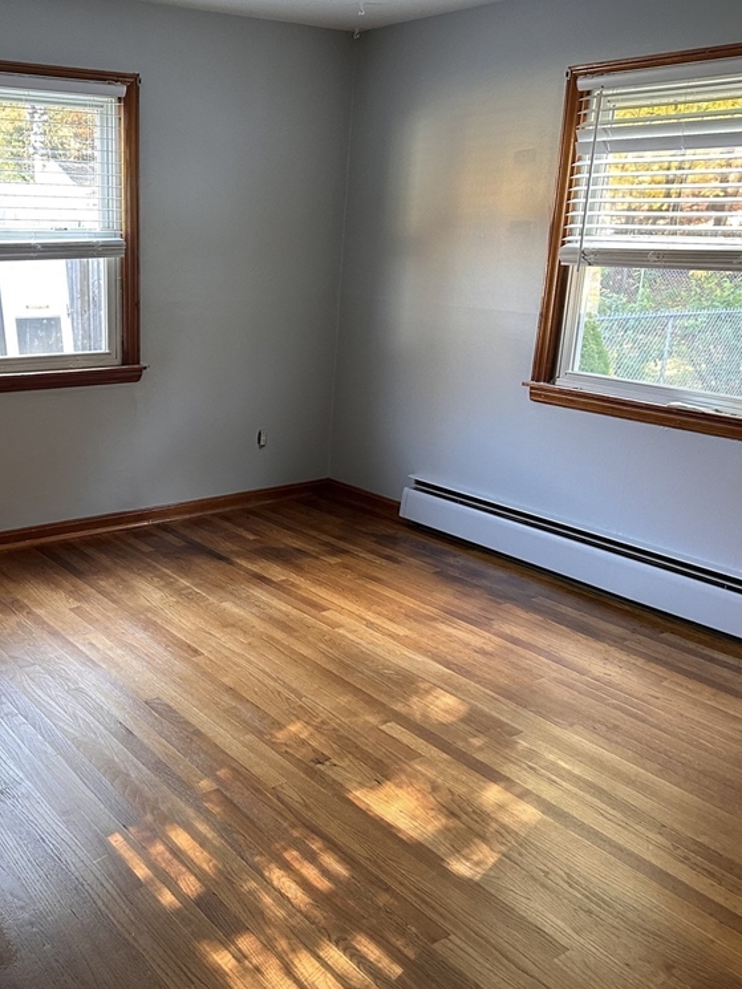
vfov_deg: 55.3
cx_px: 190
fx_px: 943
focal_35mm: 33
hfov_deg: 41.7
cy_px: 495
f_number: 1.78
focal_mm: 6.86
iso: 400
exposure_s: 1/60
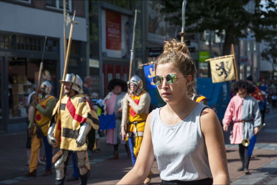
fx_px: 539
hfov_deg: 28.8
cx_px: 138
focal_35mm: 70
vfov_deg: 19.5
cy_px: 92
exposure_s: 1/3200
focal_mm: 70
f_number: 5.6
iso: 400
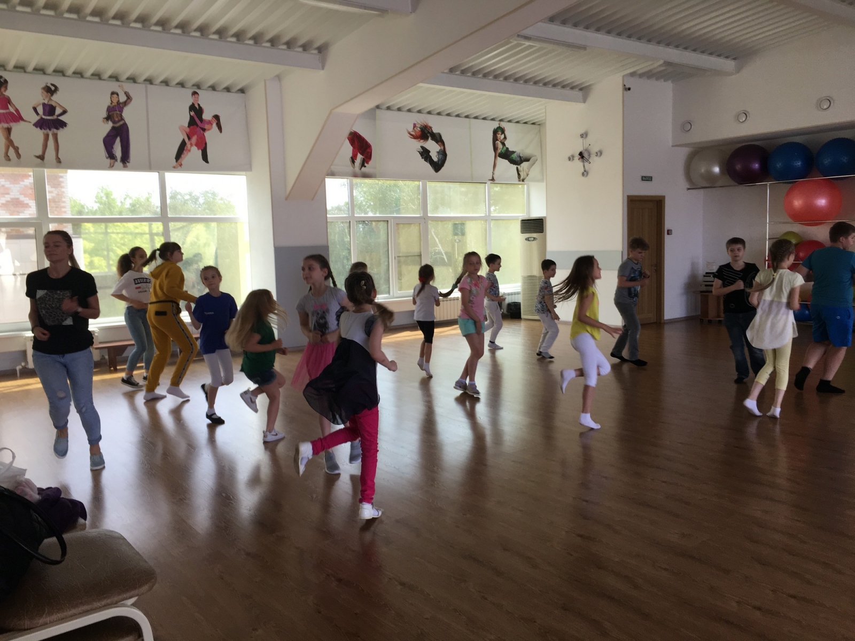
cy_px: 320
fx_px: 716
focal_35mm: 29
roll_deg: +3.2
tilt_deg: -3.4
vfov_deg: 48.2
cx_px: 428
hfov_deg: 61.7
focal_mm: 4.15
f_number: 2.2
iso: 40
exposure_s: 1/100
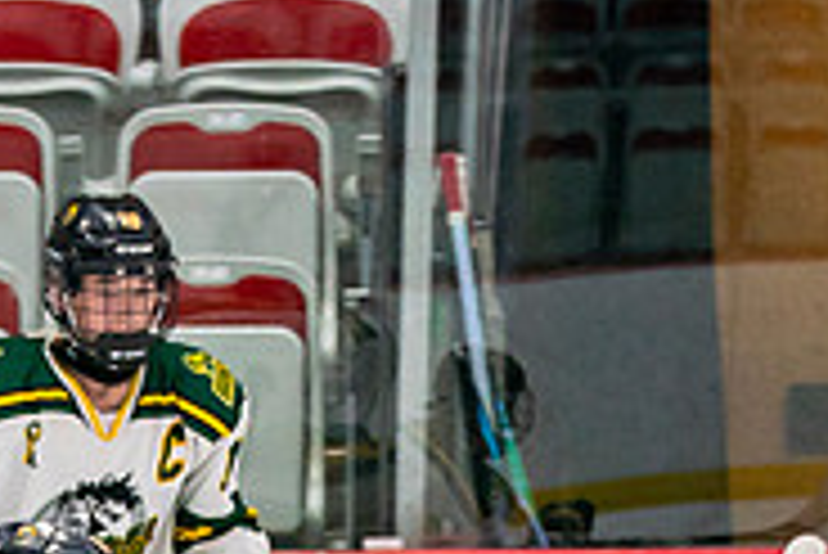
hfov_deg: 2.9
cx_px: -290
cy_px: 1077
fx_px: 16434
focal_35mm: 714
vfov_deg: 1.9
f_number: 2.8
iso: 640
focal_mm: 110
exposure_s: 1/640
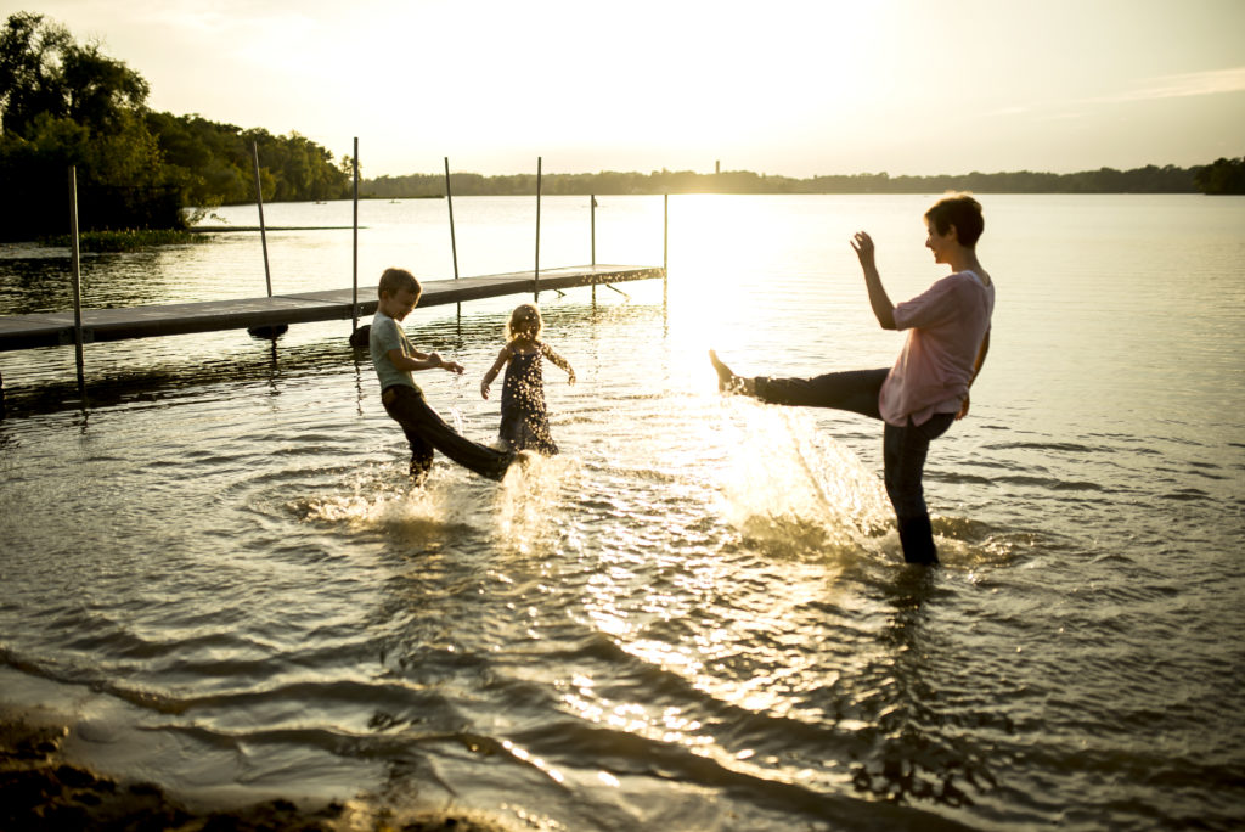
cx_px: 622
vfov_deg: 37.9
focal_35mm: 35
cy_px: 416
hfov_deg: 54.4
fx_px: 1211
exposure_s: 1/2500
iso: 100
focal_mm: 35
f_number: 2
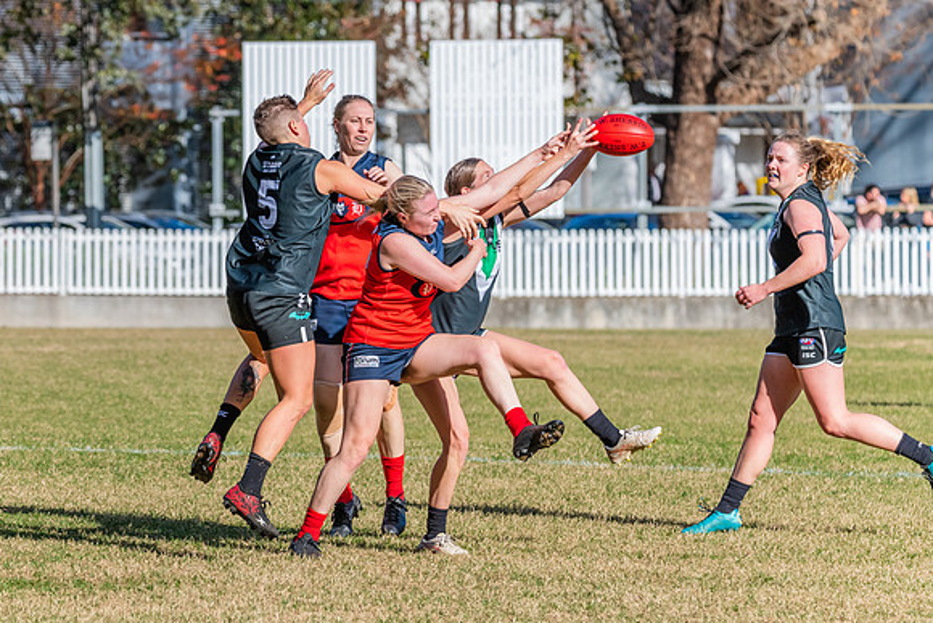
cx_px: 382
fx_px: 7710
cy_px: 289
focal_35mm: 297
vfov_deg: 4.6
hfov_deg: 6.9
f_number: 10
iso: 800
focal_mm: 250
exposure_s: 1/1600
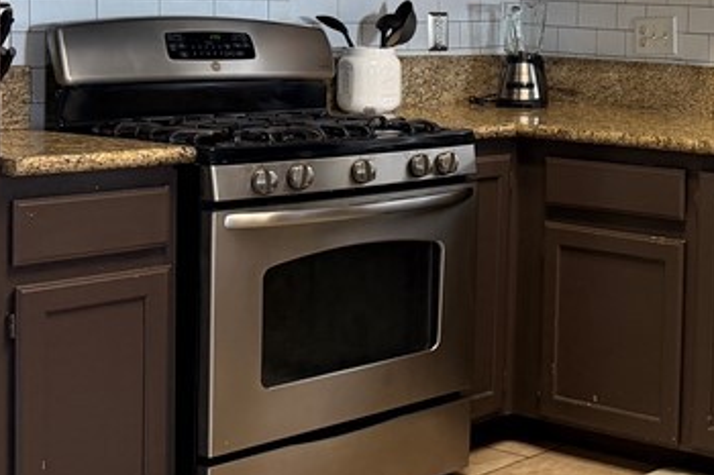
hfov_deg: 24.7
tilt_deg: -2.3
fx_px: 1447
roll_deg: -1.3
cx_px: 887
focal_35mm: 73
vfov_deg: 18.4
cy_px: 65
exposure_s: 1/60
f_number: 1.78
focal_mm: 6.76
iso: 200
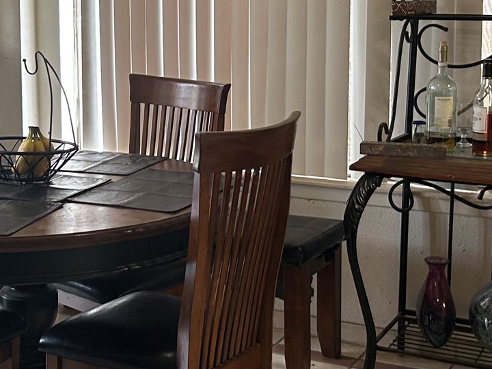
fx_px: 1052
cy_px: 81
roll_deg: +0.9
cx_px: 117
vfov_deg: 19.7
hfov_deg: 26.0
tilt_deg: -4.0
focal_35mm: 74
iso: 125
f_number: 1.5
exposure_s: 1/120
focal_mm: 5.7
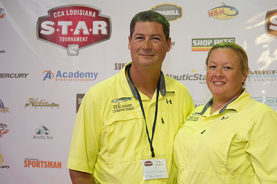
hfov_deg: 31.7
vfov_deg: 21.5
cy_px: 95
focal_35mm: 63
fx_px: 484
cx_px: 180
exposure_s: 1/80
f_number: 2.8
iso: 1000
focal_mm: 48
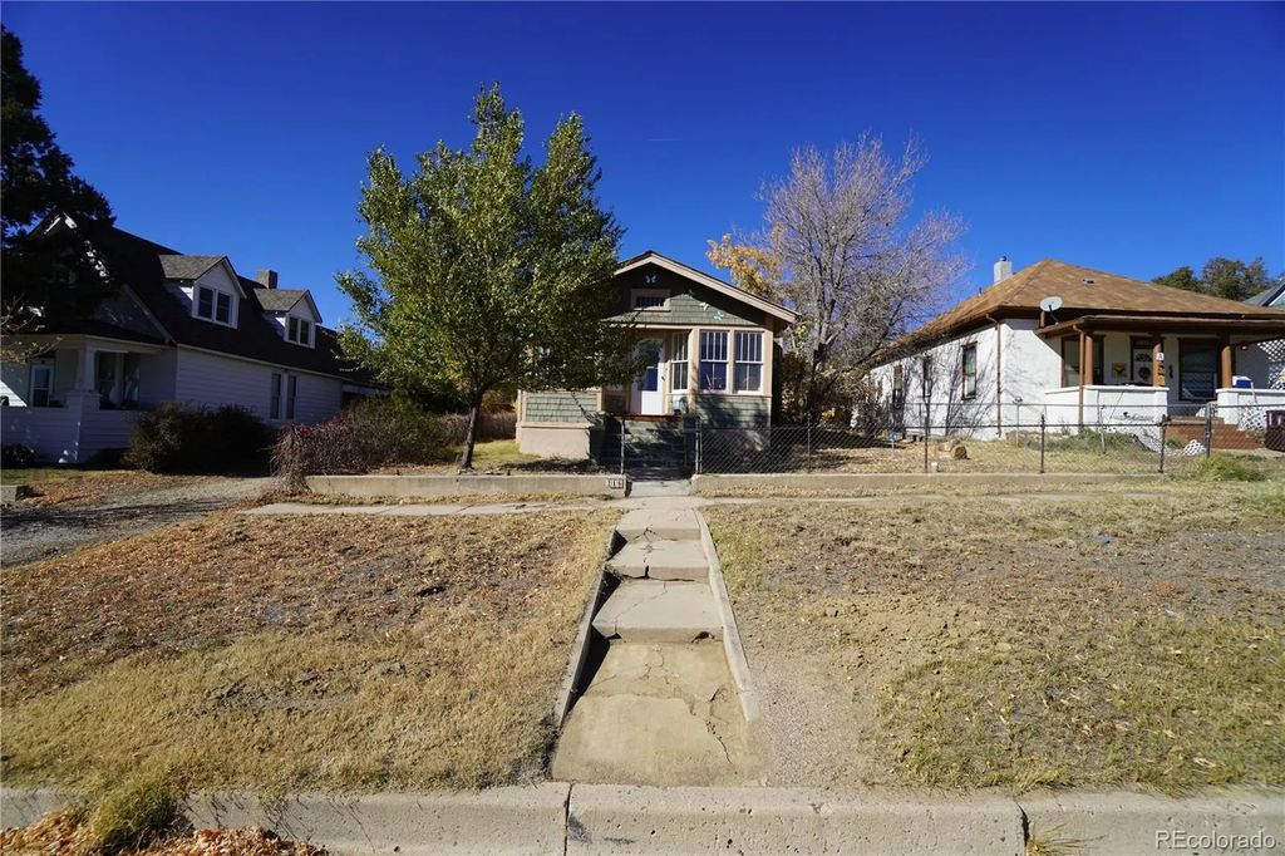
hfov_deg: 100.4
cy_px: 428
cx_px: 642
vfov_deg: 77.3
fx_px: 535
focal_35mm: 15
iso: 100
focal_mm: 10
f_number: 5
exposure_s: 1/800
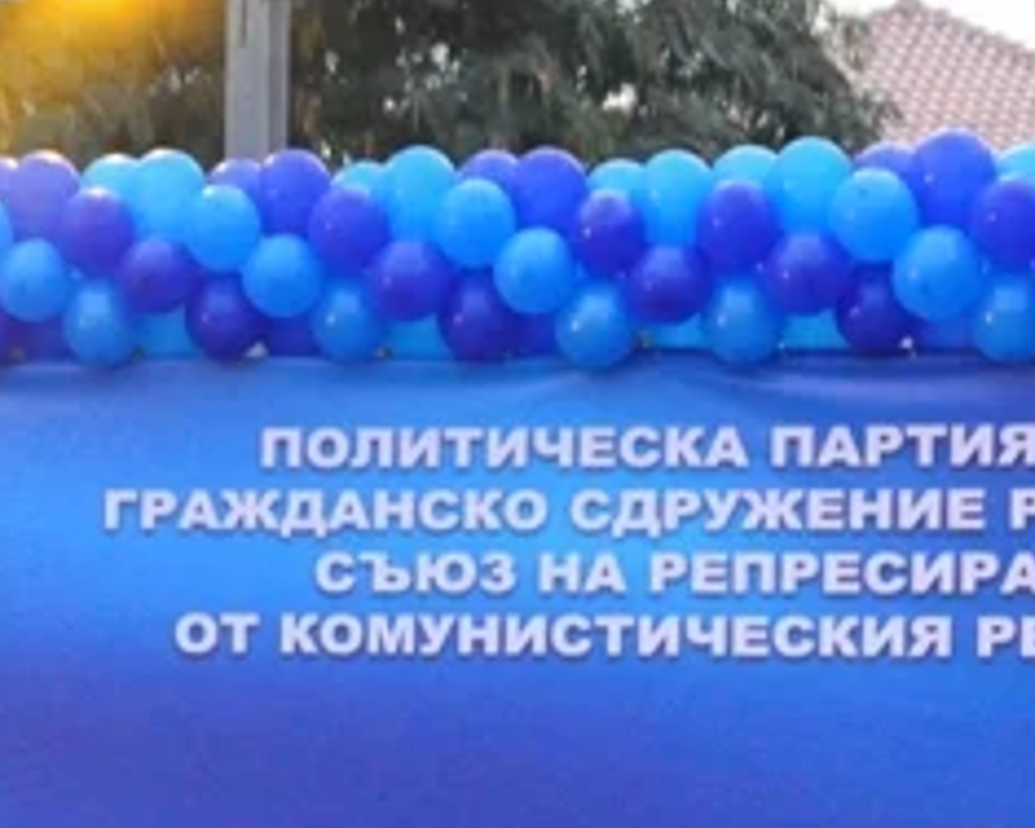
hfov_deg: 6.7
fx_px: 8800
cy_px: 720
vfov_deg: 5.4
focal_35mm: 287
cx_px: -273
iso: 3200
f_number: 5.6
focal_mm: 75
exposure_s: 1/60
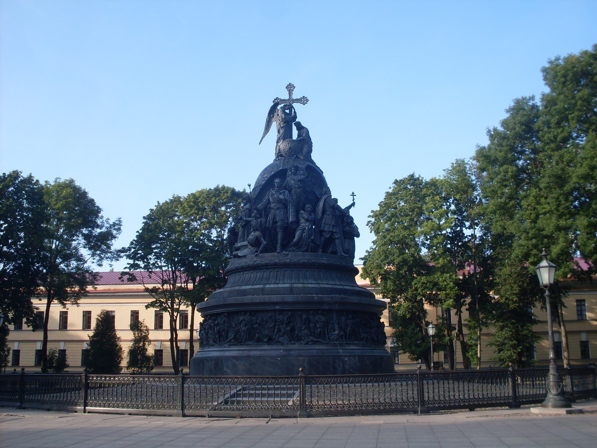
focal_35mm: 38
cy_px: 224
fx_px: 655
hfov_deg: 49.0
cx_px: 298
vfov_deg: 37.7
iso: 80
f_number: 8.4
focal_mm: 6.3
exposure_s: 1/90
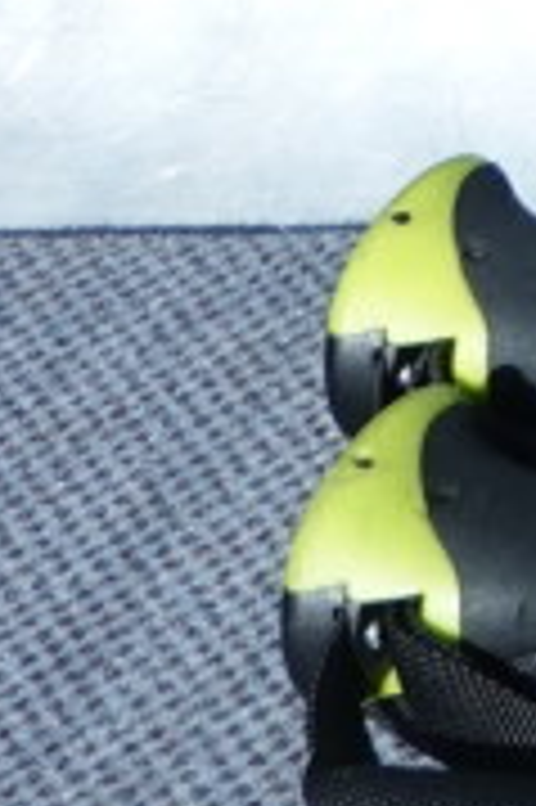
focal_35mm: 250
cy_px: -1810
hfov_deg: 5.0
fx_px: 5594
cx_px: 2061
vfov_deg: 7.1
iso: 125
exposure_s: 1/320
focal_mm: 12.01
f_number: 5
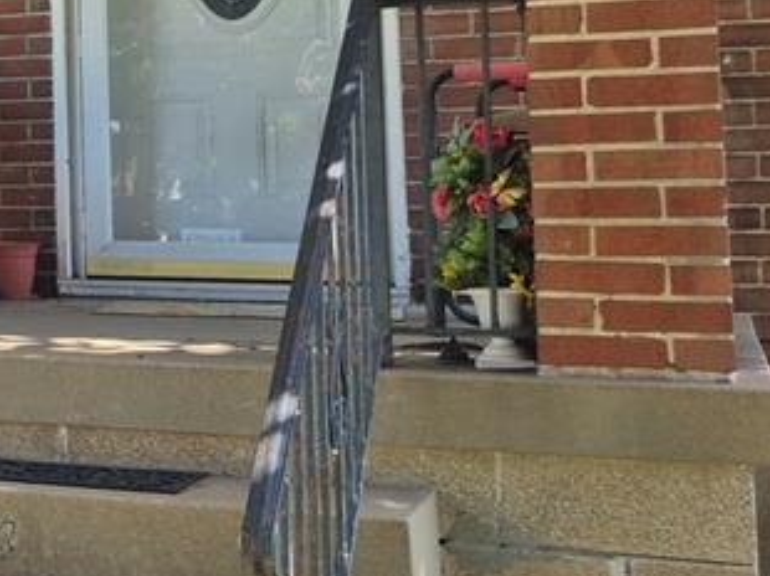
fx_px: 1689
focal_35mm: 76
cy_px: 77
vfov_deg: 19.1
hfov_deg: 21.6
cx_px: -380
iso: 25
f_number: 1.8
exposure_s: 1/257
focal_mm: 5.4
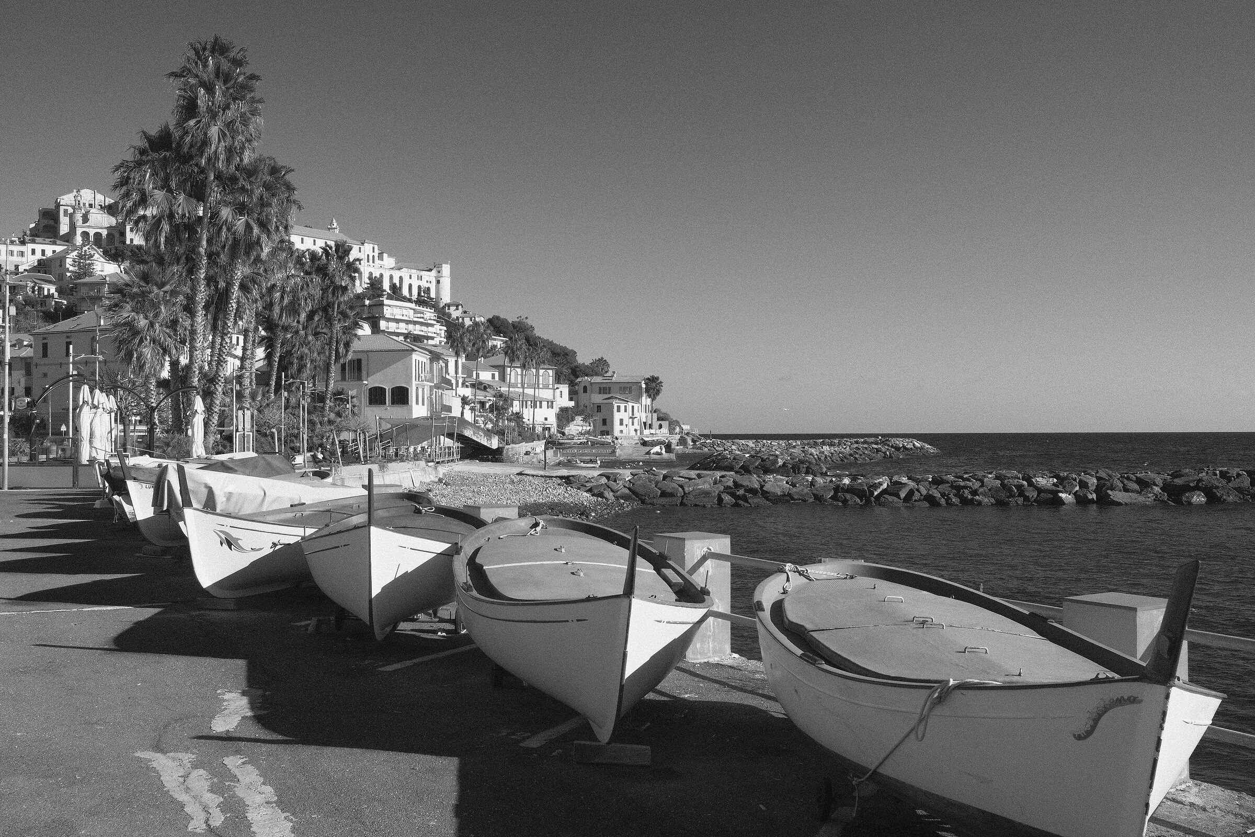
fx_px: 1220
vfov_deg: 37.9
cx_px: 628
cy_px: 418
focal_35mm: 35
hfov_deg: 54.4
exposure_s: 1/480
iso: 400
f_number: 11
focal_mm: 23
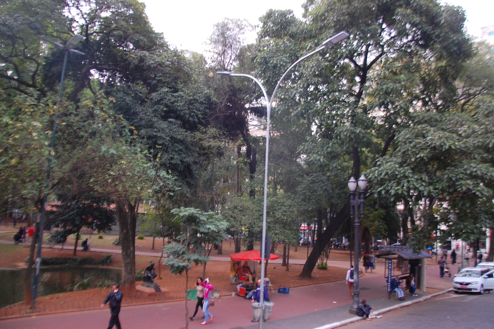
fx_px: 370
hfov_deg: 67.4
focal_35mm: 27
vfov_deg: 47.8
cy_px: 164
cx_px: 247
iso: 200
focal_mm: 18
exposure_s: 1/60
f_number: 4.5
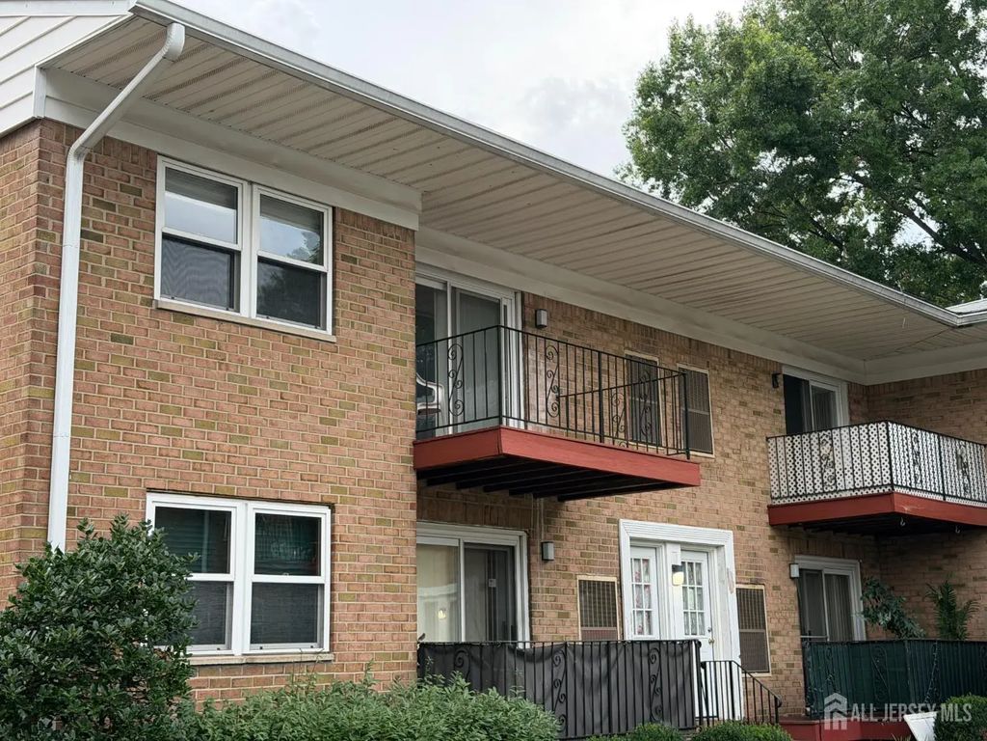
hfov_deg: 39.7
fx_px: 1369
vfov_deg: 30.3
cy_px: 370
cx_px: 494
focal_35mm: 48
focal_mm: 6.76
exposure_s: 1/1264
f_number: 1.78
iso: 100
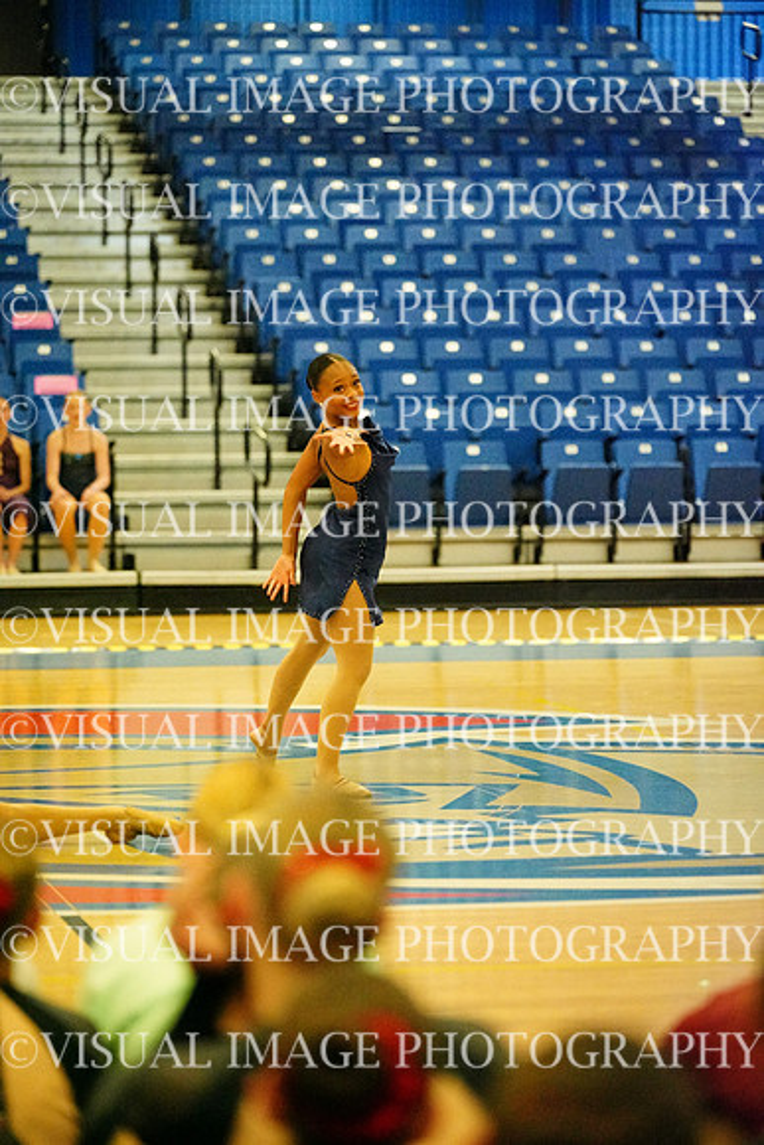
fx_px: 4008
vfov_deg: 16.3
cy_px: 572
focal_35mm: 126
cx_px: 382
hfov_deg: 10.9
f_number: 2.8
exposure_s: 1/1600
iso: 25600
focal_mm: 126
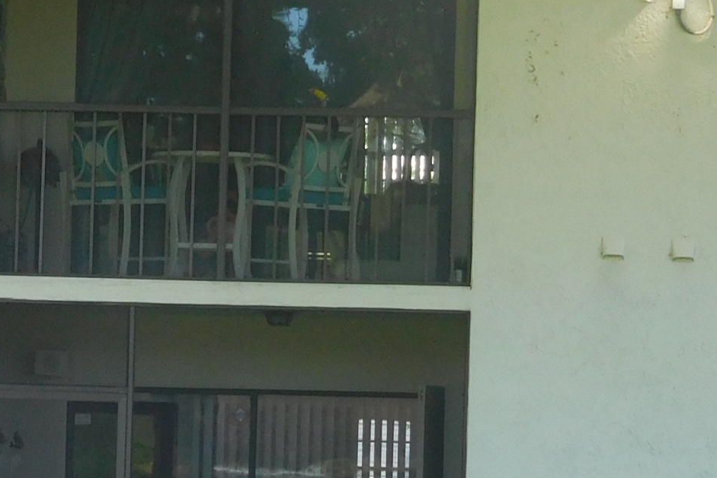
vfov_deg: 5.9
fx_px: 4622
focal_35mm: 232
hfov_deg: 8.8
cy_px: 501
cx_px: -141
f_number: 4.5
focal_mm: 12.5
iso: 125
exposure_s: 1/80
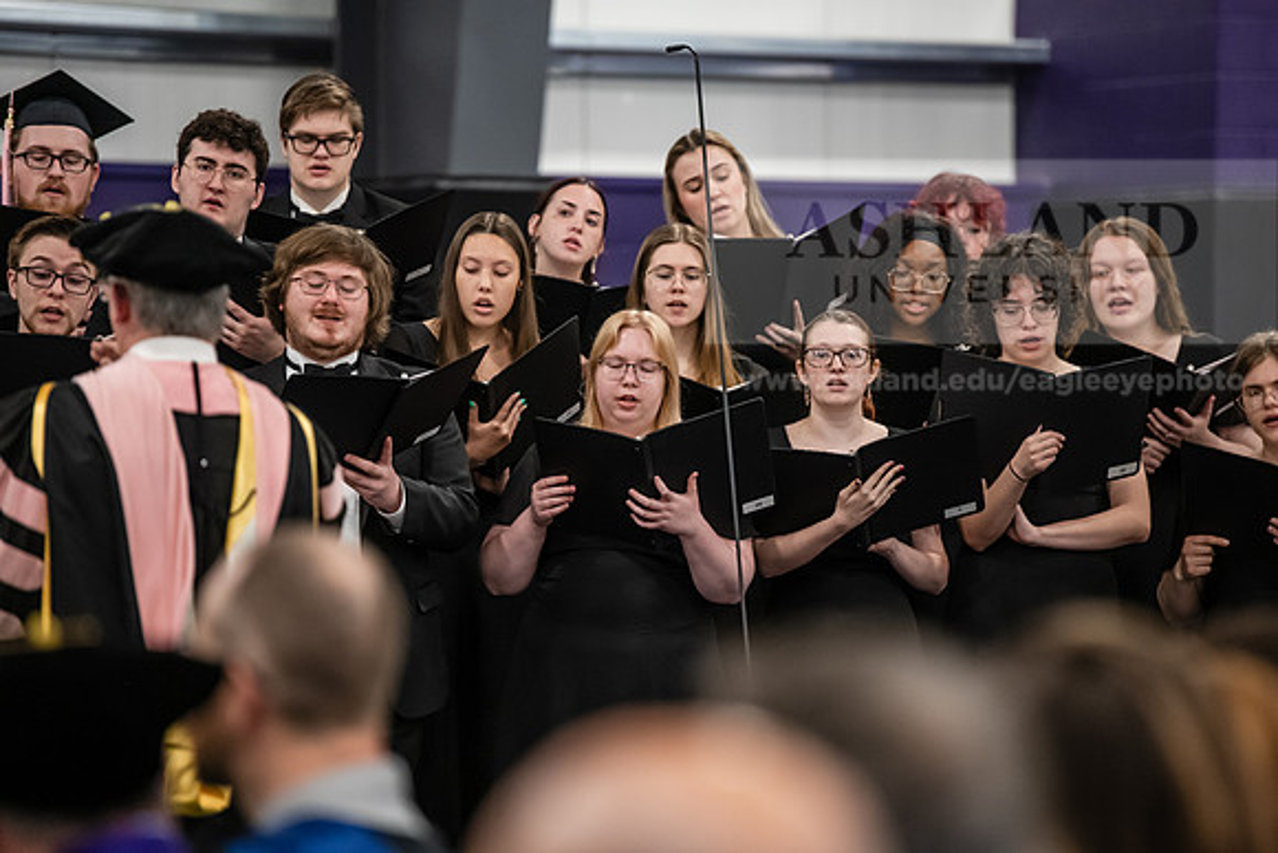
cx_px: 639
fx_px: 6746
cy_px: 426
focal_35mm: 190
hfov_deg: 10.8
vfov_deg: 7.2
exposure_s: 1/200
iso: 3200
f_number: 3.5
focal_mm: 190
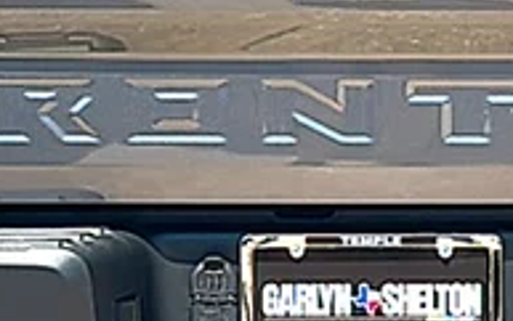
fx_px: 2099
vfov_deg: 8.7
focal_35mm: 150
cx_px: 393
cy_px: 38
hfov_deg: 13.9
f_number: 1.78
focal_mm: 6.86
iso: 80
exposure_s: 1/3623
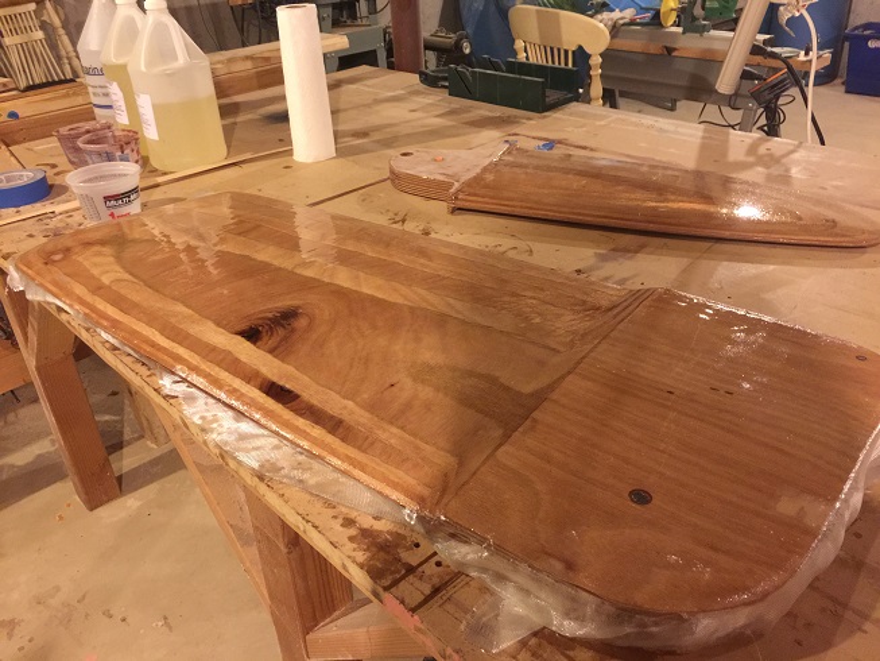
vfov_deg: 48.2
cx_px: 440
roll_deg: +3.2
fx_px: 737
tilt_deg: -30.8
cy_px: 330
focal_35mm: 29
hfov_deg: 61.7
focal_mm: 4.15
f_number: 2.2
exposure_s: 1/4
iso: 80
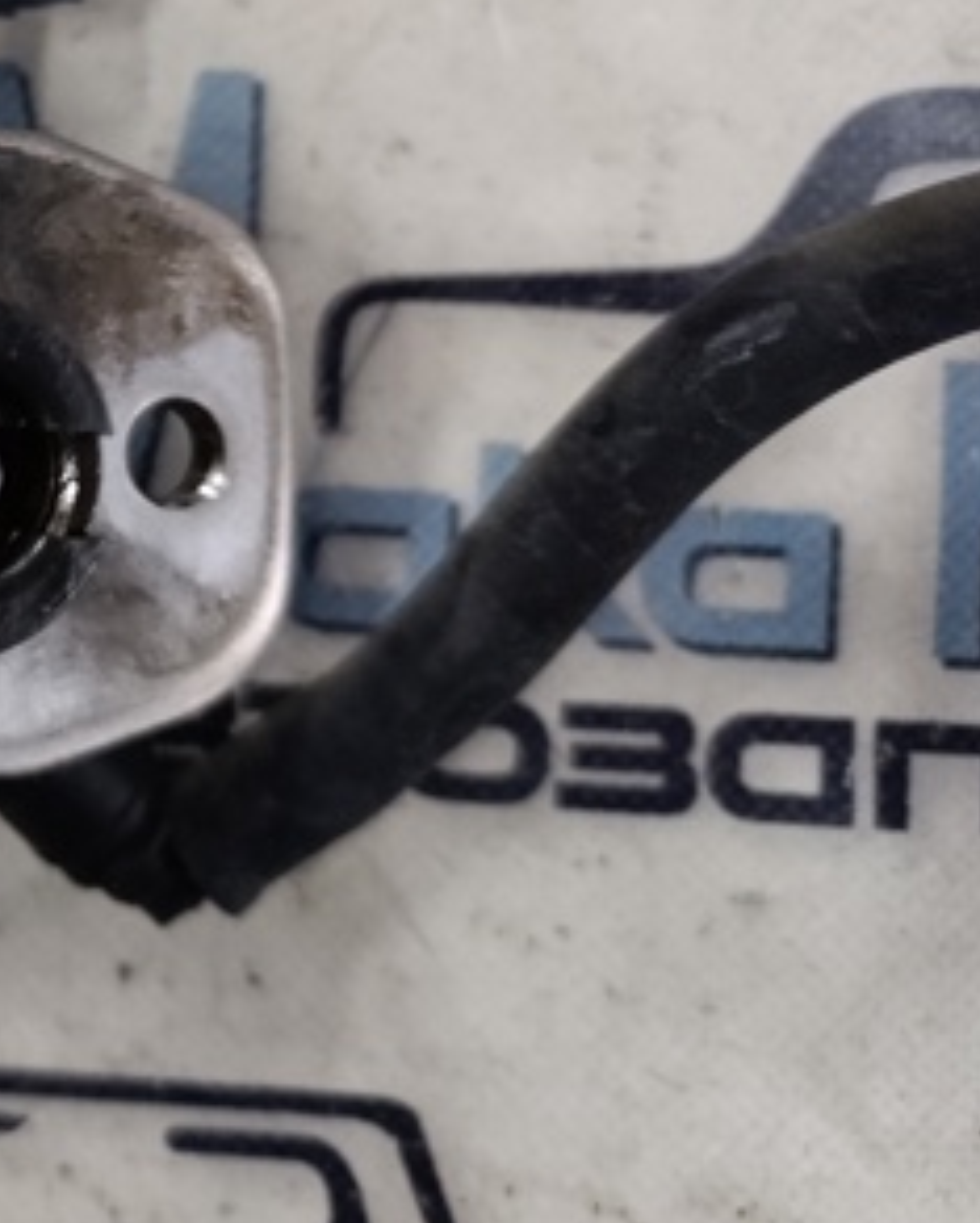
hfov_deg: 25.8
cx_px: -341
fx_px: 1775
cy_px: 230
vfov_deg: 36.6
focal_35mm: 49
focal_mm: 6.14
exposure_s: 1/50
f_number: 1.6
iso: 1250
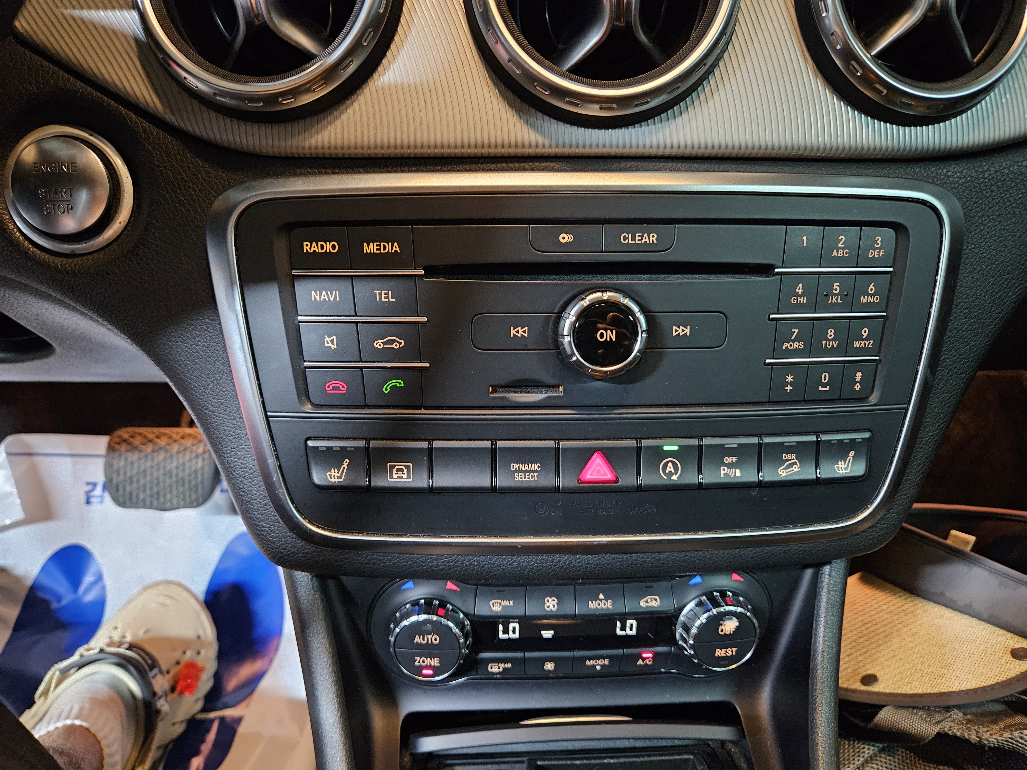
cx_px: 514
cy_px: 385
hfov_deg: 73.9
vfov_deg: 58.9
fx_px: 682
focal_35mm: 23
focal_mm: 5.4
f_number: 1.8
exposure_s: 1/24
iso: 1250
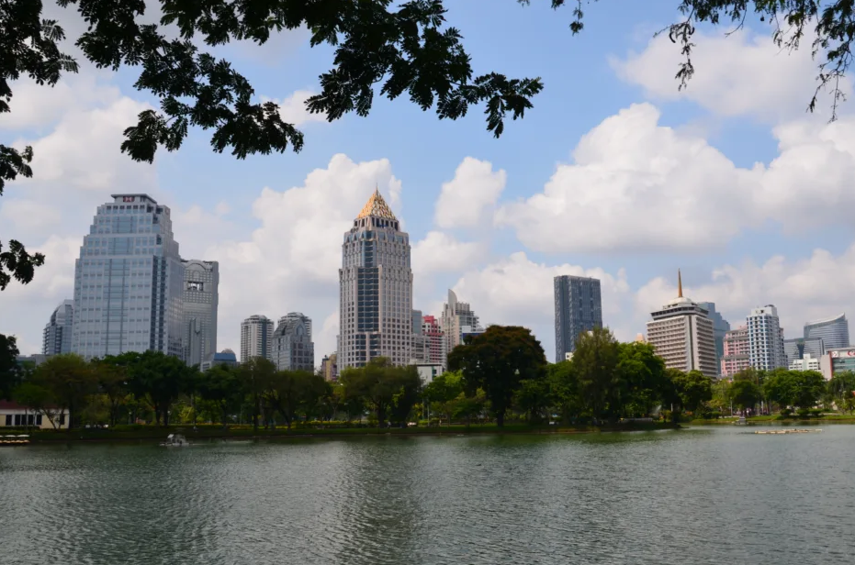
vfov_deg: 39.7
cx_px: 461
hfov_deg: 57.3
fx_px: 782
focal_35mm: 33
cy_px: 306
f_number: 13
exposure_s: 1/200
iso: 100
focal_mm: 20
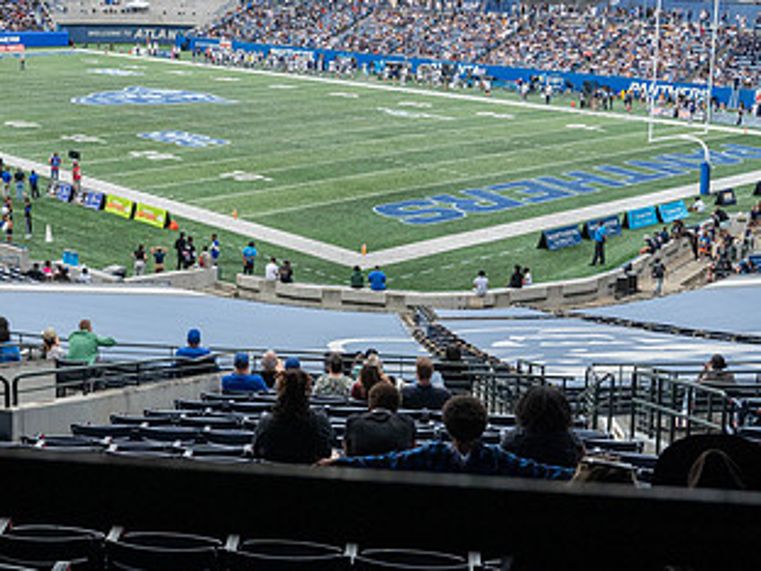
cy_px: 142
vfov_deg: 26.7
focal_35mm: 54
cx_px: 278
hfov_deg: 35.3
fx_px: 1187
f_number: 4.5
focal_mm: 29
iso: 3200
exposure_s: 1/4000
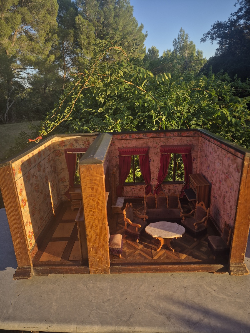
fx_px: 221
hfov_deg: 58.9
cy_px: 166
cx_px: 125
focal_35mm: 23
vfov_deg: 73.9
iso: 25
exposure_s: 1/310
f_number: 1.8
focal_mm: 5.4
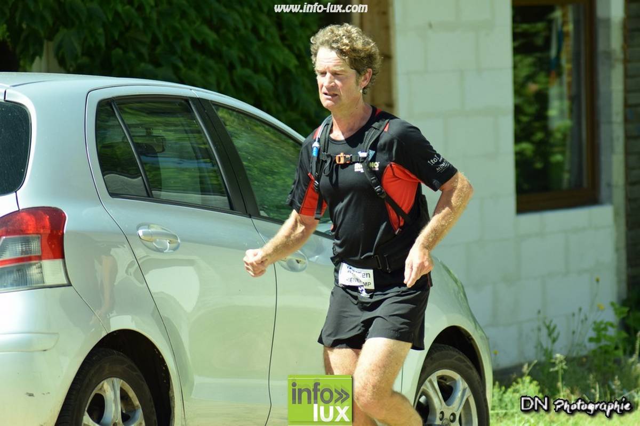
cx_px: 320
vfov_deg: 6.1
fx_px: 4000
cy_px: 213
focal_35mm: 225
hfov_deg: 9.1
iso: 400
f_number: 4.2
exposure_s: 1/1000
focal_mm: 150
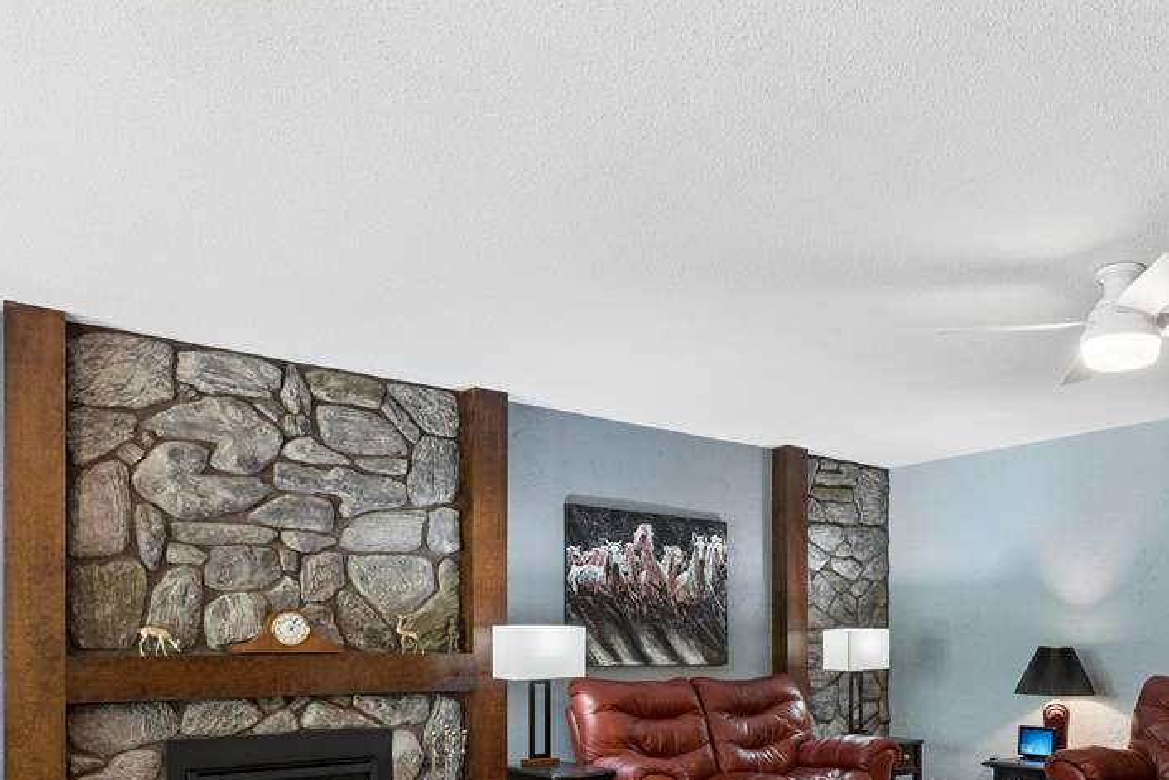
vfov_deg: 42.2
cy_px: 663
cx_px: 841
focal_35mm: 29
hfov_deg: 61.0
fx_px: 942
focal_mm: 16
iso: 400
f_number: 8
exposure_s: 1/6
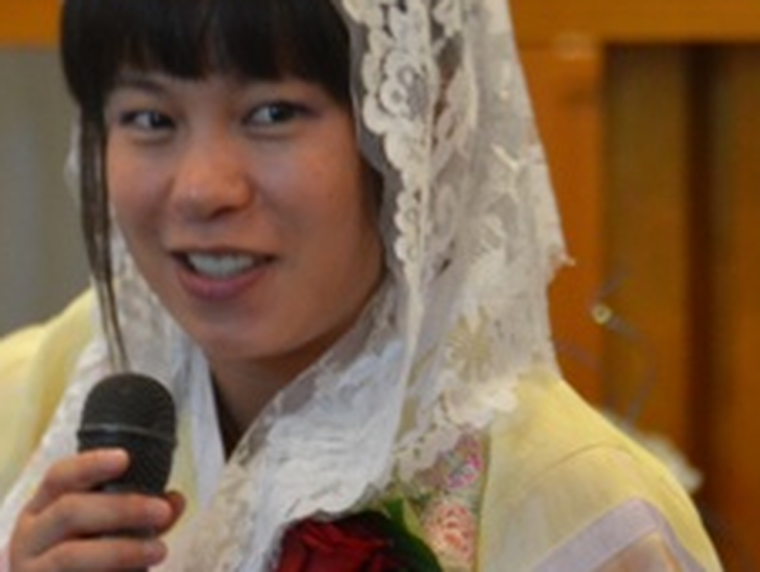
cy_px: 185
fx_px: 17912
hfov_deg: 2.4
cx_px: 333
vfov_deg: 1.8
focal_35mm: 815
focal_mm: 200
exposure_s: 1/40
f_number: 5.6
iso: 1600
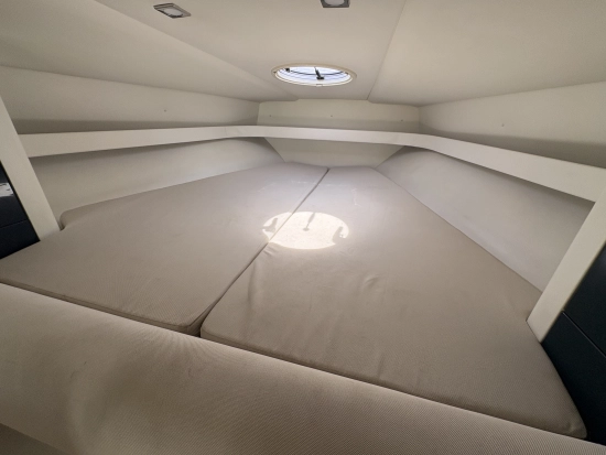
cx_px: 303
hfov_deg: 102.0
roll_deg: -1.4
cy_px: 228
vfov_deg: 85.7
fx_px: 245
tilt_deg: -25.2
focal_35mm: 14
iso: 64
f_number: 2.2
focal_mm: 2.22
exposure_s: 1/152
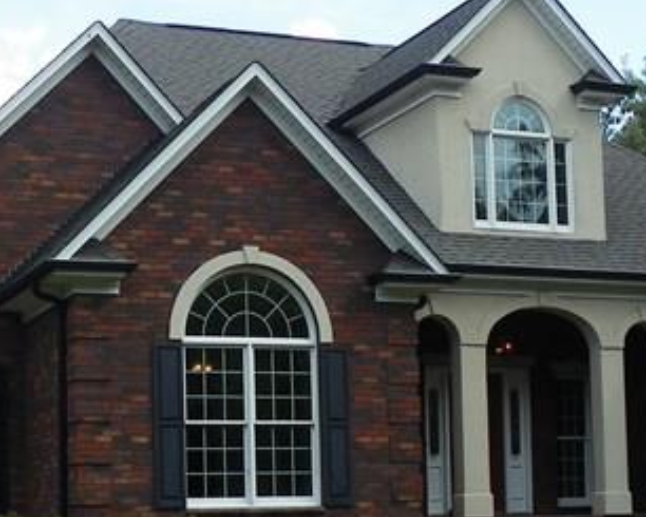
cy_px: 433
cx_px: 253
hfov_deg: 22.4
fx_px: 1626
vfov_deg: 17.9
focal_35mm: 85
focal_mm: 4.6
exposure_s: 1/320
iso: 64
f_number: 4
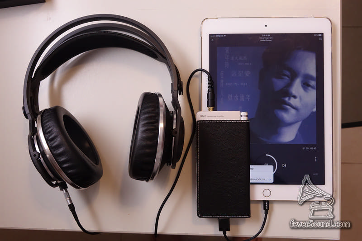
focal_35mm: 38
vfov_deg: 35.0
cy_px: 120
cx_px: 181
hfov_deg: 50.7
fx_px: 382
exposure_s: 1/60
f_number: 4
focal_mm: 13.94
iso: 1000
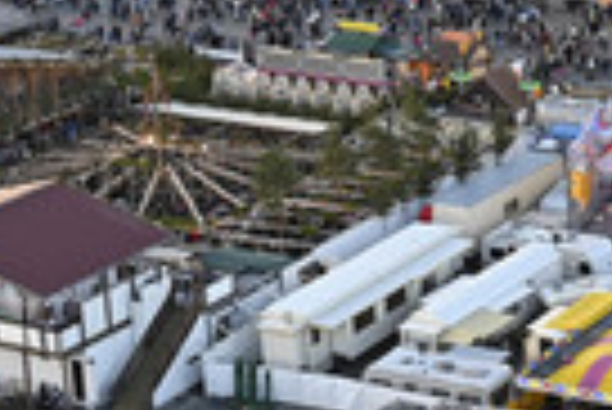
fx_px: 2025
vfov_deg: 11.5
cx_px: 801
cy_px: 23
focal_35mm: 119
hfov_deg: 16.2
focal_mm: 24
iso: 400
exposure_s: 1/250
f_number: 4
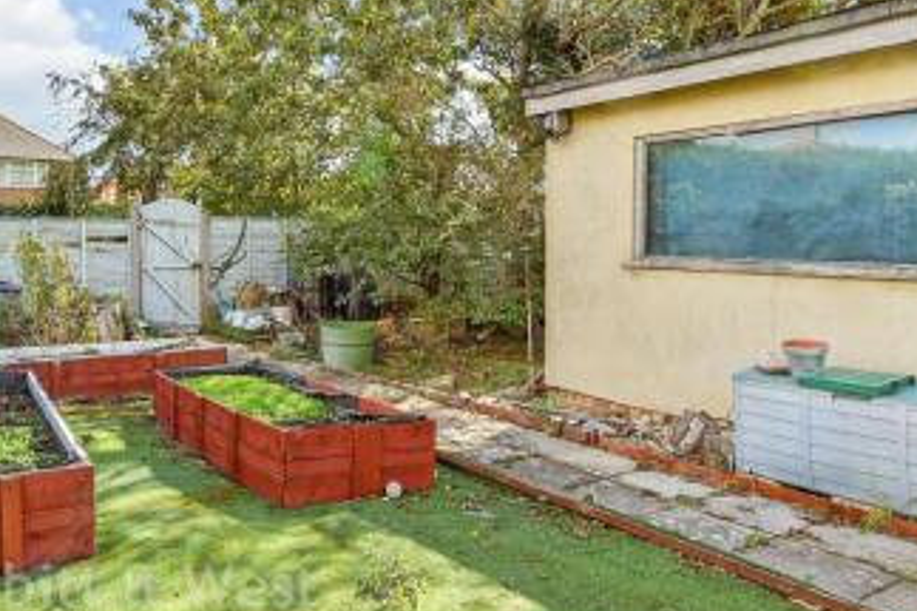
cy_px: 277
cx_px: 309
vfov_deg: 46.3
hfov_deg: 63.9
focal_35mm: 28
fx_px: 713
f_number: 8
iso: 200
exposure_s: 1/160
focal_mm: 13
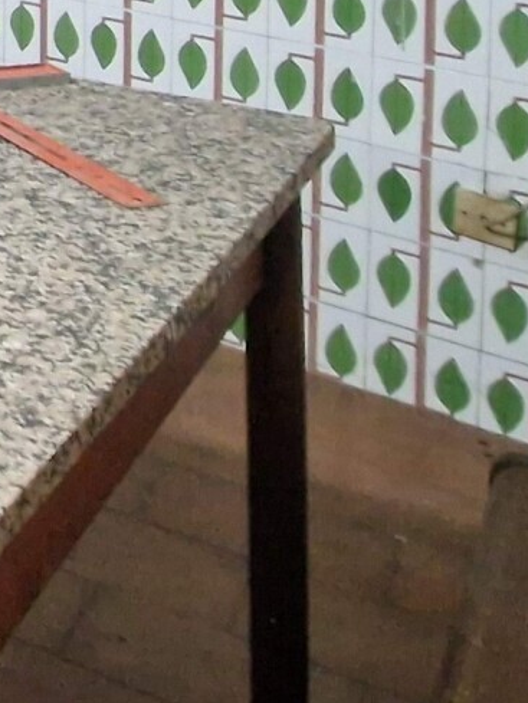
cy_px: -282
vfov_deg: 24.0
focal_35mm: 68
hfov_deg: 13.9
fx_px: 1382
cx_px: -793
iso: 1600
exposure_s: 1/25
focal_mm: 2.2
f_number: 2.2
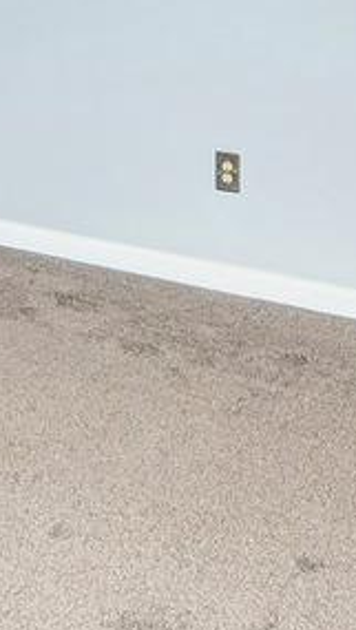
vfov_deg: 25.7
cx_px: -71
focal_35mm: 74
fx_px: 1238
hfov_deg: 15.8
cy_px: -117
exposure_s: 1/13
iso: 400
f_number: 8
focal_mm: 14
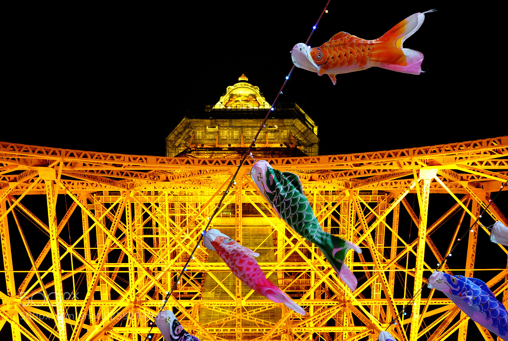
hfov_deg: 47.3
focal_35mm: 41
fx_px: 580
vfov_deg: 32.8
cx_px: 254
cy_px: 170
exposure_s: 1/20
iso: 2000
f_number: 6.4
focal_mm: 27
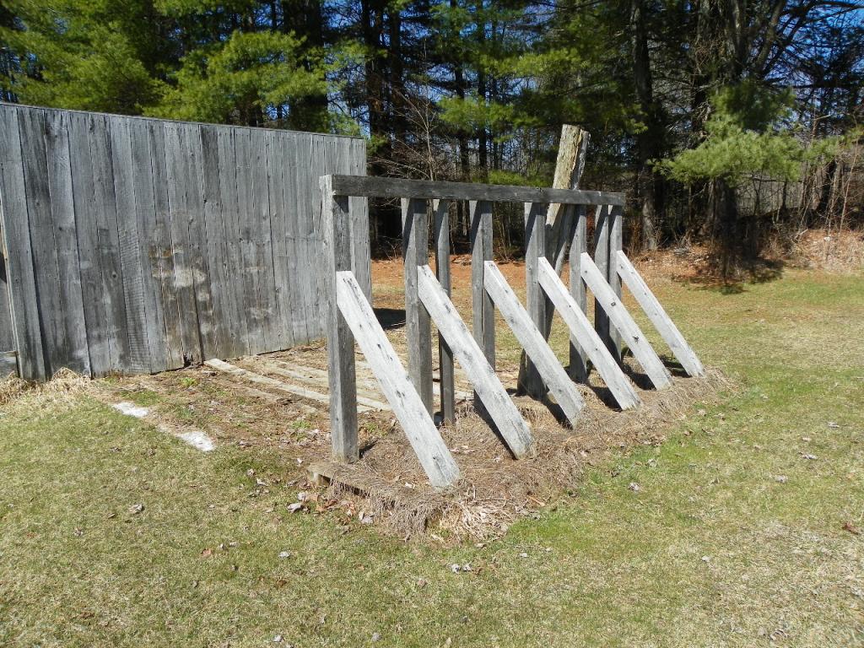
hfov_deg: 67.3
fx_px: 649
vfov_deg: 53.1
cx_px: 432
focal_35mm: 26
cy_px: 324
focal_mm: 4.6
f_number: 5.6
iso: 64
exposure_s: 1/250
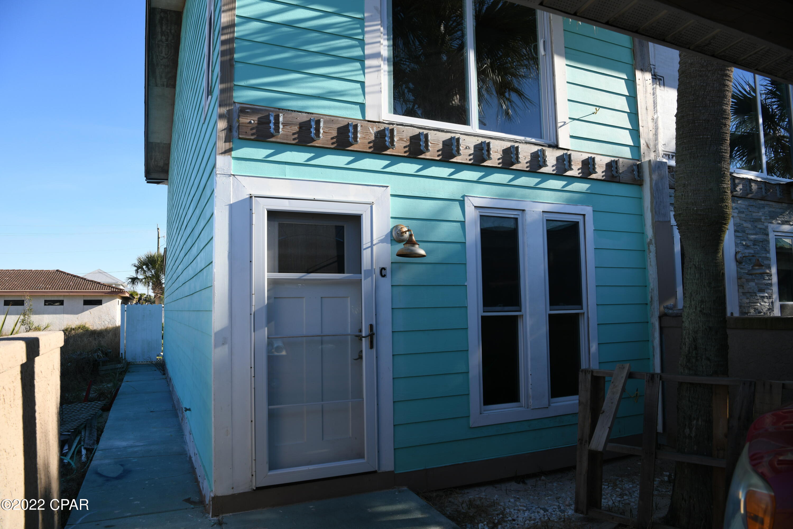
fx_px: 529
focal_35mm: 24
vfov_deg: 53.1
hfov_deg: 73.7
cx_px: 396
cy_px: 264
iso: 200
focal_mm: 24
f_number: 9
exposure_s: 1/250
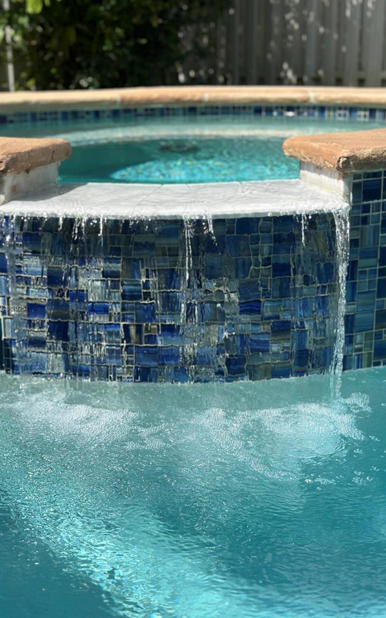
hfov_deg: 25.3
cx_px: 163
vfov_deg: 39.6
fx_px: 859
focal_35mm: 51
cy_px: 309
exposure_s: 1/6623
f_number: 1.78
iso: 80
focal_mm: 6.86
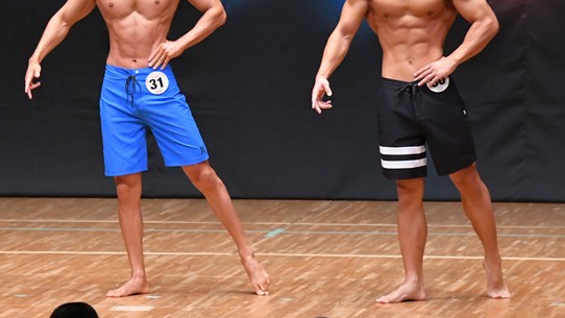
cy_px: 95
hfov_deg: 6.4
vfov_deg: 3.6
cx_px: 220
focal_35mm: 337
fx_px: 5049
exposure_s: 1/400
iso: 8000
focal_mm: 150
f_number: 5.6
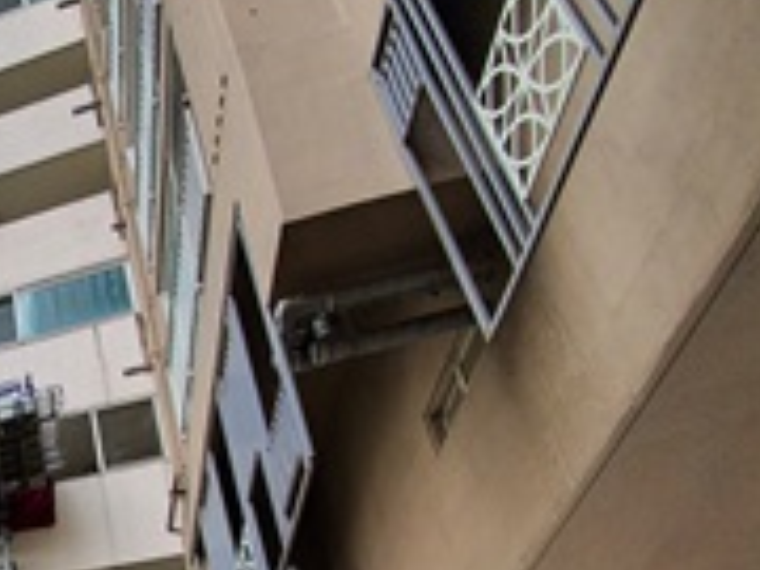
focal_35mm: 39
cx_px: -279
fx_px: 856
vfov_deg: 30.0
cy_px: 724
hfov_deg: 32.5
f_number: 2.2
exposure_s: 1/137
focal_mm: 1.8
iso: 50
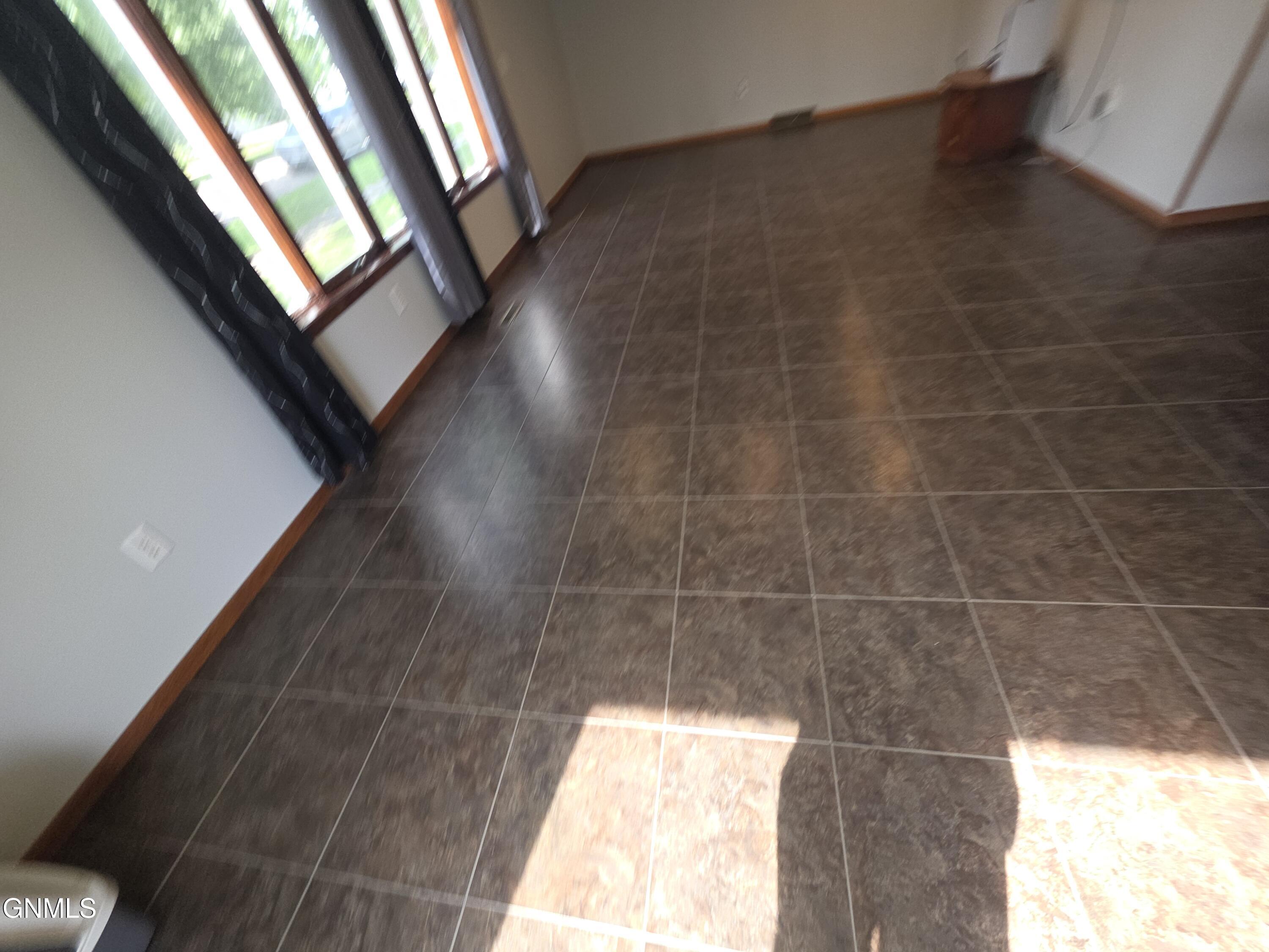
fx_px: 477
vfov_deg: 89.9
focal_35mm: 13
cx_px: 634
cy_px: 476
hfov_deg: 106.2
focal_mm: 2.2
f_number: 1.9
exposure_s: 1/60
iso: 50
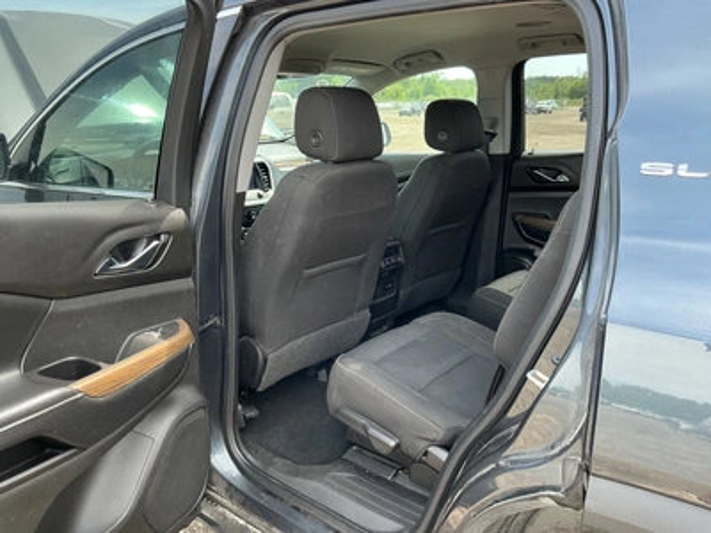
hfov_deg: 63.4
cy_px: 266
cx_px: 356
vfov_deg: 49.7
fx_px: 575
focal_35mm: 28
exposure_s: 1/122
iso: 40
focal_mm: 3
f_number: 1.8
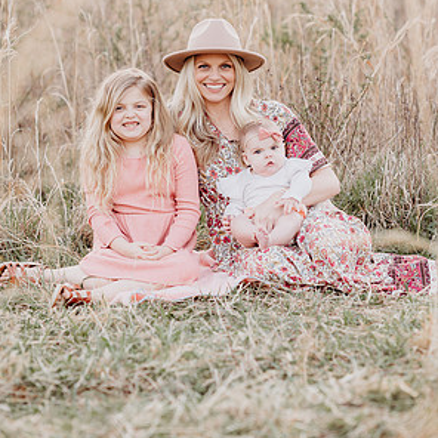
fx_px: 1575
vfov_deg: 15.8
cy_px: 124
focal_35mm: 110
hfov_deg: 15.8
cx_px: 218
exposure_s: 1/320
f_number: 2.5
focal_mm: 85
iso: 320
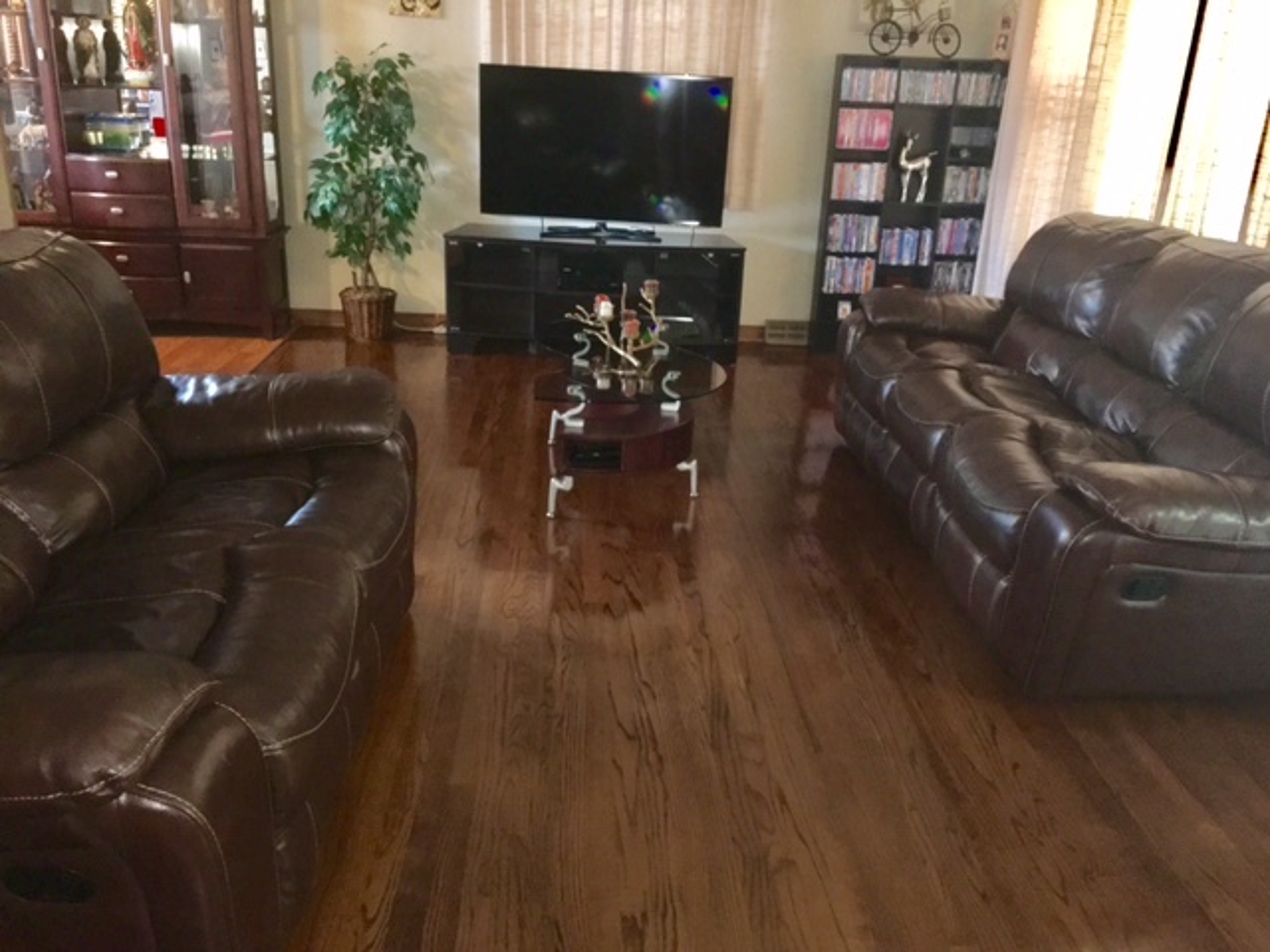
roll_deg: -2.9
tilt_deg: -18.5
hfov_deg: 61.7
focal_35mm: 29
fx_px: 1064
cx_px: 635
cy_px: 476
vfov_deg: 48.2
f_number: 2.2
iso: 250
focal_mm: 4.15
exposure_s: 1/16
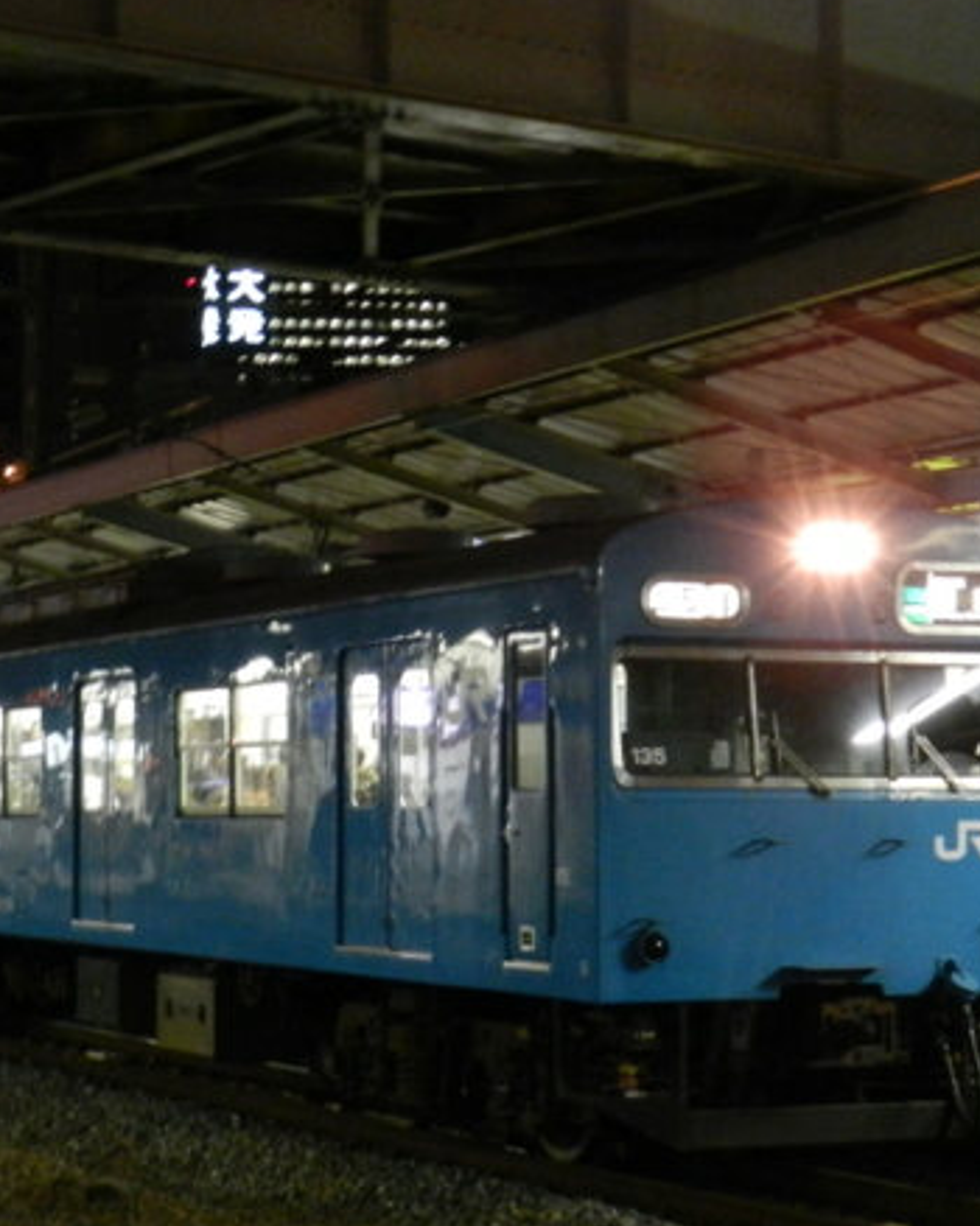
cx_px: 146
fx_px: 2975
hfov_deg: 18.5
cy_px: 728
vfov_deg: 23.3
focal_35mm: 82
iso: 800
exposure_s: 1/10
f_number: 4.2
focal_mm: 8.1
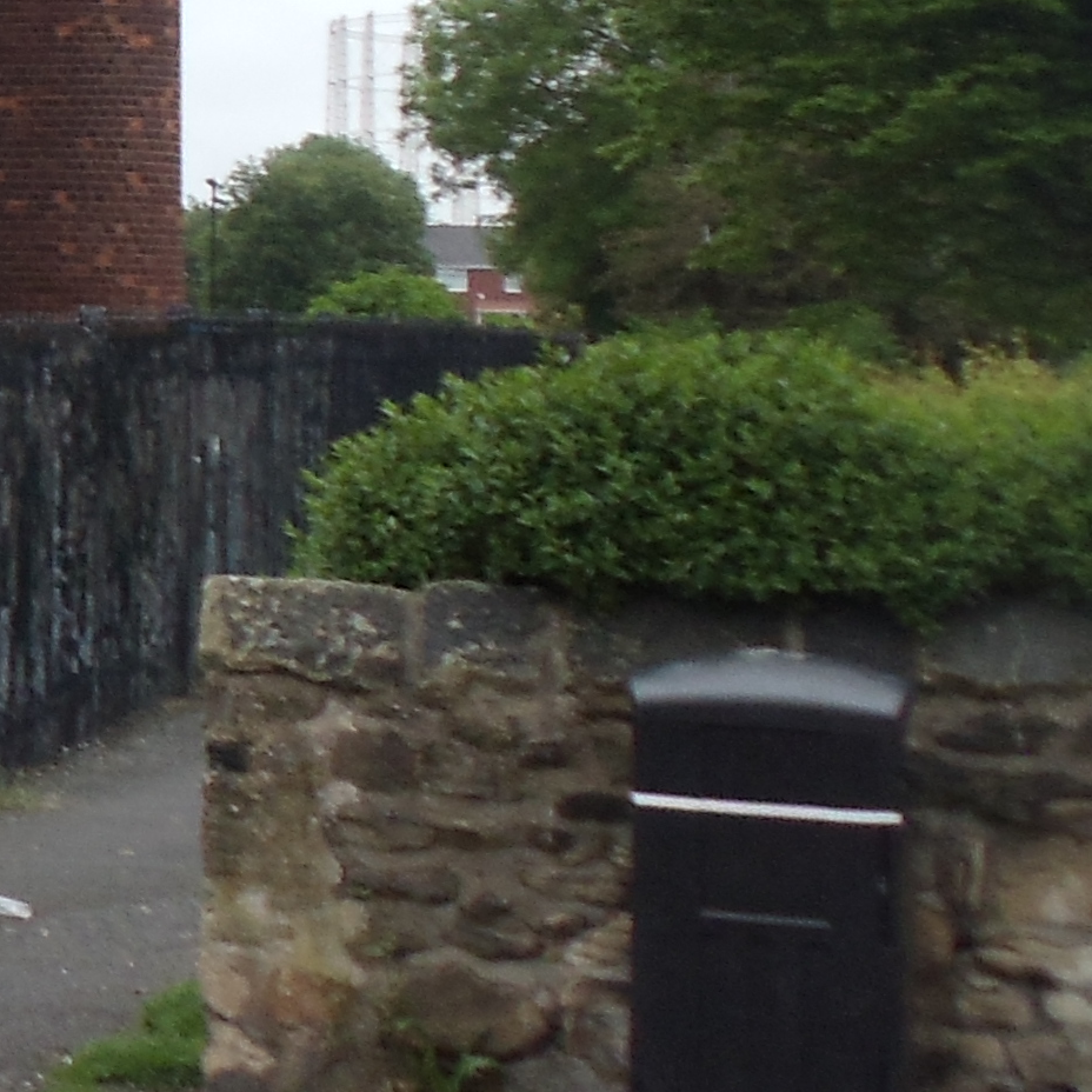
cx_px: -1301
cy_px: -219
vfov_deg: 9.5
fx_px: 6460
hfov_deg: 8.9
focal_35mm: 181
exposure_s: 1/30
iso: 100
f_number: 3.5
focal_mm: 6
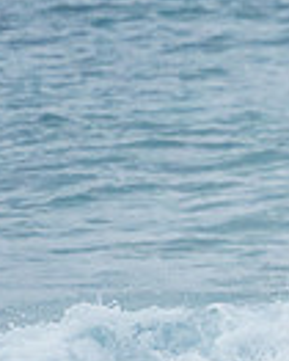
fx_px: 22202
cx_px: 735
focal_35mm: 2079
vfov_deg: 0.9
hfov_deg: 0.7
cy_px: 398
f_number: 5.6
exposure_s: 1/1600
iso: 5600
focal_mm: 500
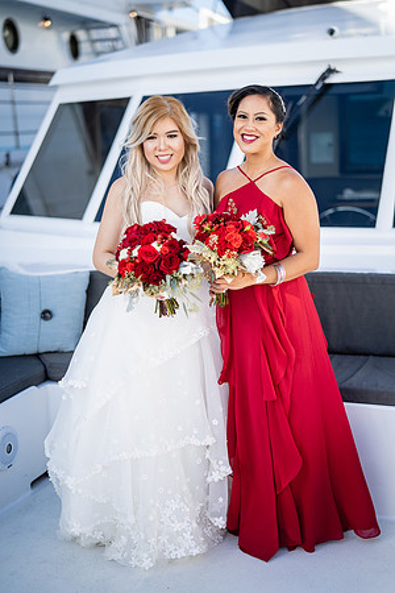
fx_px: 823
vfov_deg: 39.6
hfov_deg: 27.0
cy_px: 296
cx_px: 198
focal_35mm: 50
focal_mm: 50
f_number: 1.4
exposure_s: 1/4000
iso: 160
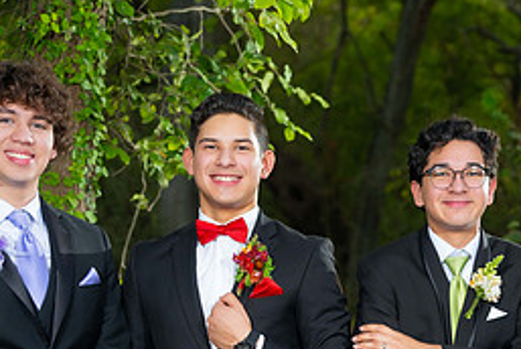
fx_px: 1927
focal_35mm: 133
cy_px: 334
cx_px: 458
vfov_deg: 10.3
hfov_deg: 15.2
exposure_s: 1/200
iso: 160
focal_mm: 59
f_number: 3.2
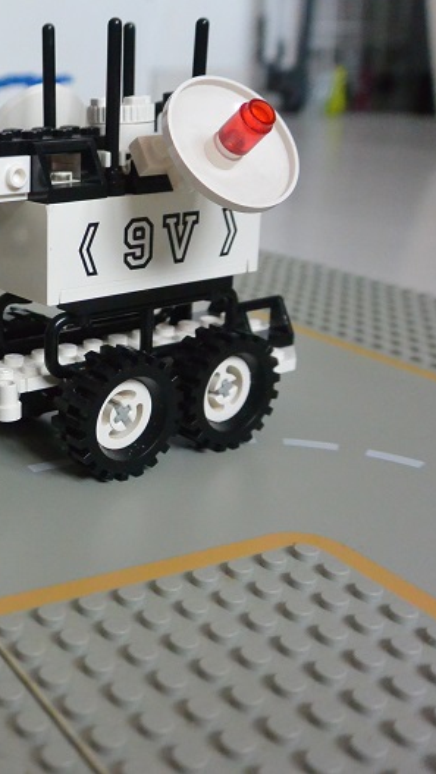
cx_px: -75
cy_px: 385
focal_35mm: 46
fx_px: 945
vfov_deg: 44.6
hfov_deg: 23.9
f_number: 3.5
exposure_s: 1/125
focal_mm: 11
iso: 1600
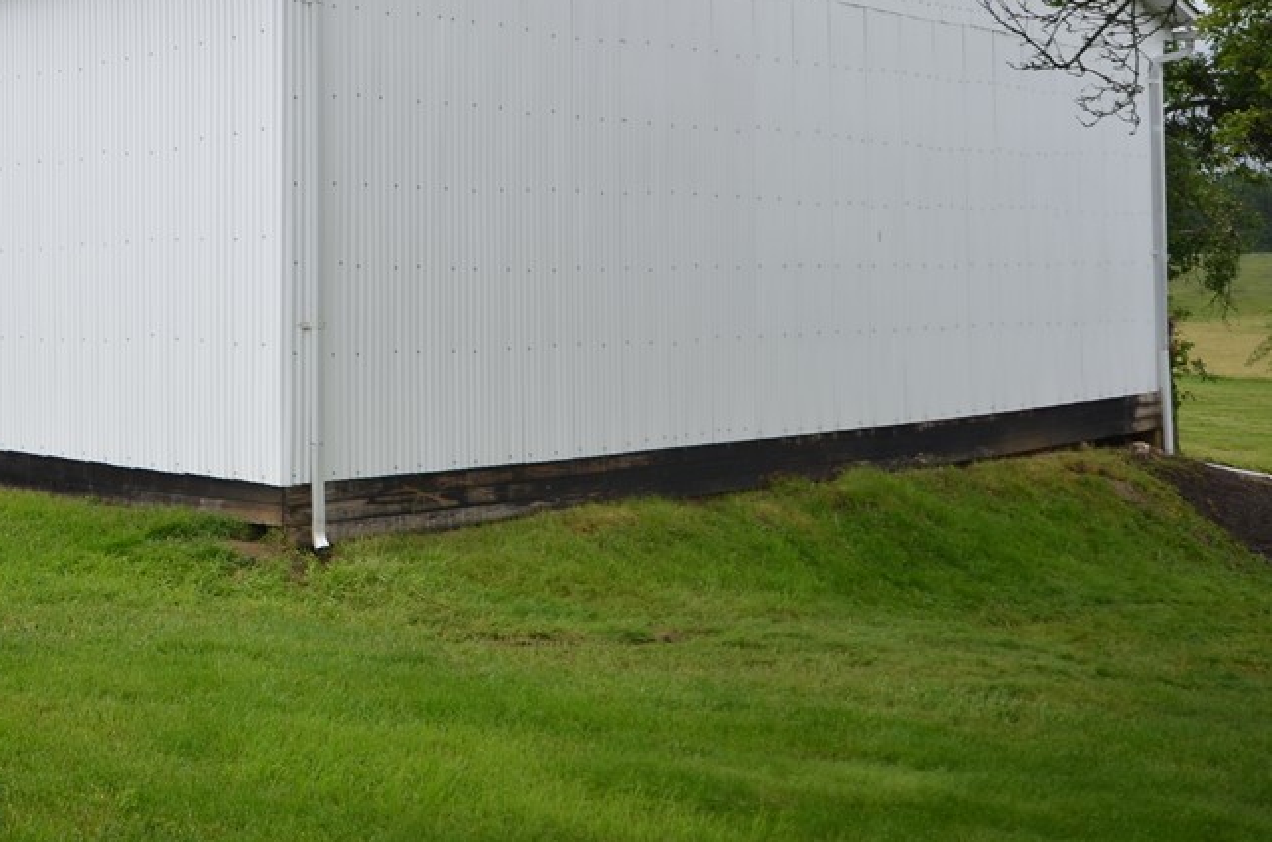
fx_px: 1798
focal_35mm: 51
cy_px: 259
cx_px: 227
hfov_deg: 37.4
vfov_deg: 26.2
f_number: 5.6
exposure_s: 1/125
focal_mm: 20
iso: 200
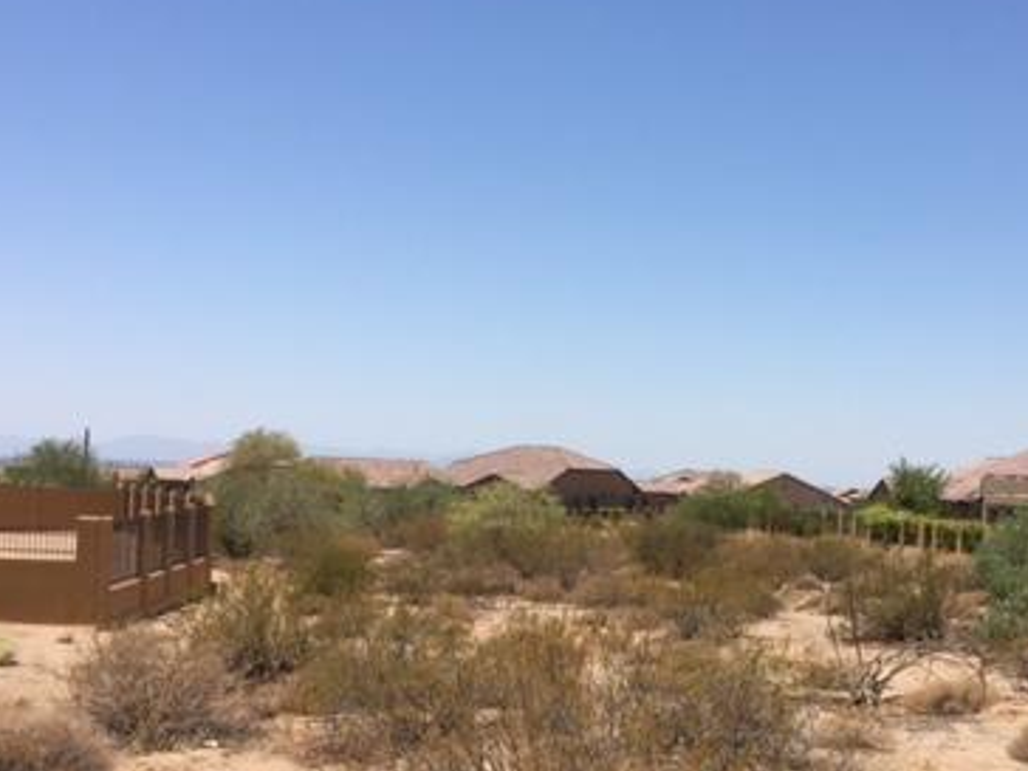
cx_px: 655
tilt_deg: -2.7
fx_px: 1515
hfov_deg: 37.2
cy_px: 548
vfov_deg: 28.3
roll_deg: -3.3
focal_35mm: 51
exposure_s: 1/2475
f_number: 2.2
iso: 32
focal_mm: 4.15
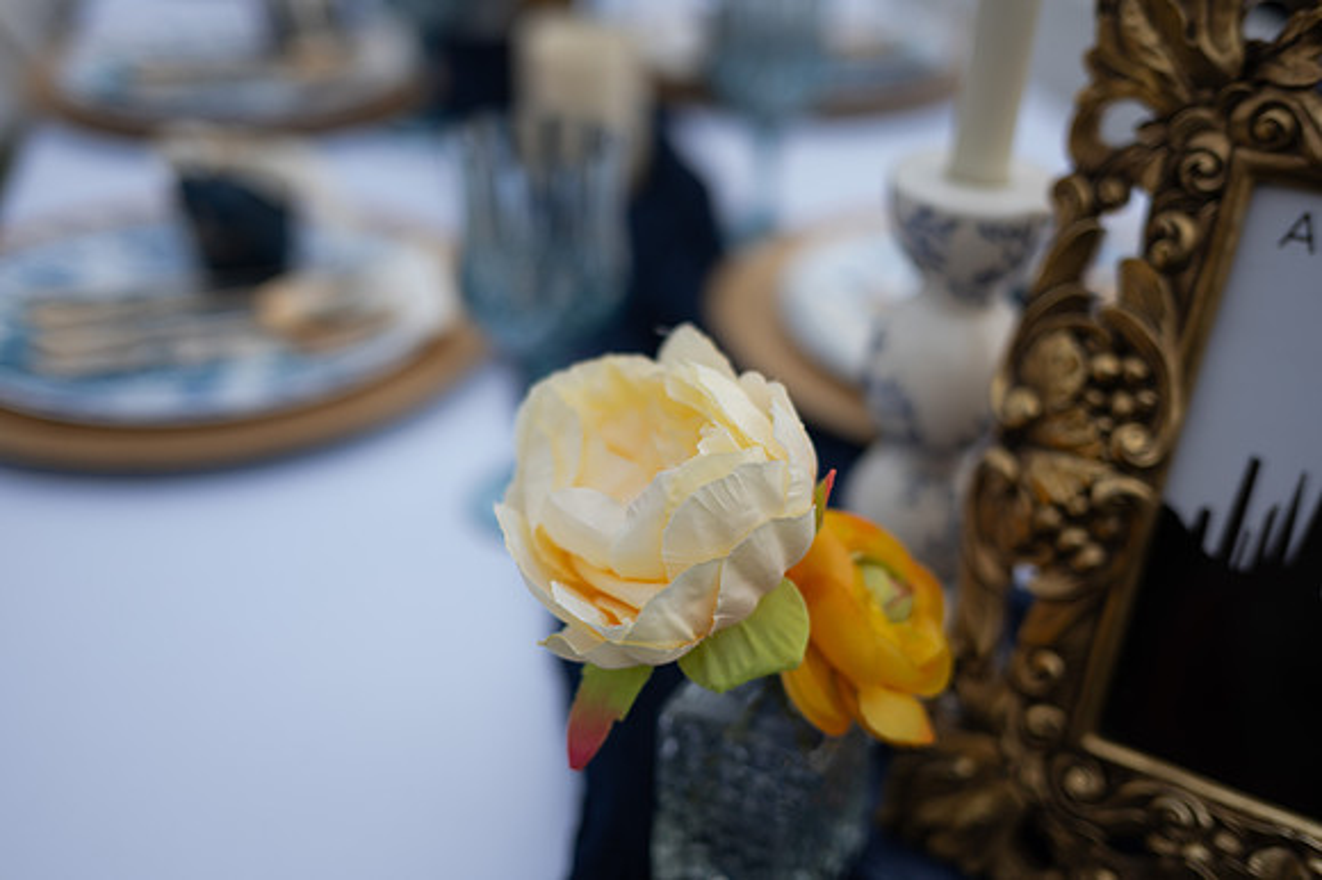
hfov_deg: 48.5
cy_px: 440
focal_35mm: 40
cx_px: 661
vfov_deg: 33.4
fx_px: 1468
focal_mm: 40
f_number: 2
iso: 100
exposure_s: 1/640
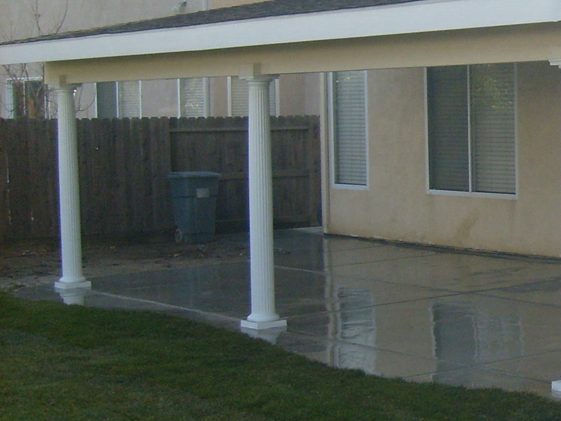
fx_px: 1410
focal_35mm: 87
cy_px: 183
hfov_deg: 20.8
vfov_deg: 17.0
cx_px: 695
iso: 80
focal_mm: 5.8
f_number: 7.1
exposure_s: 1/125
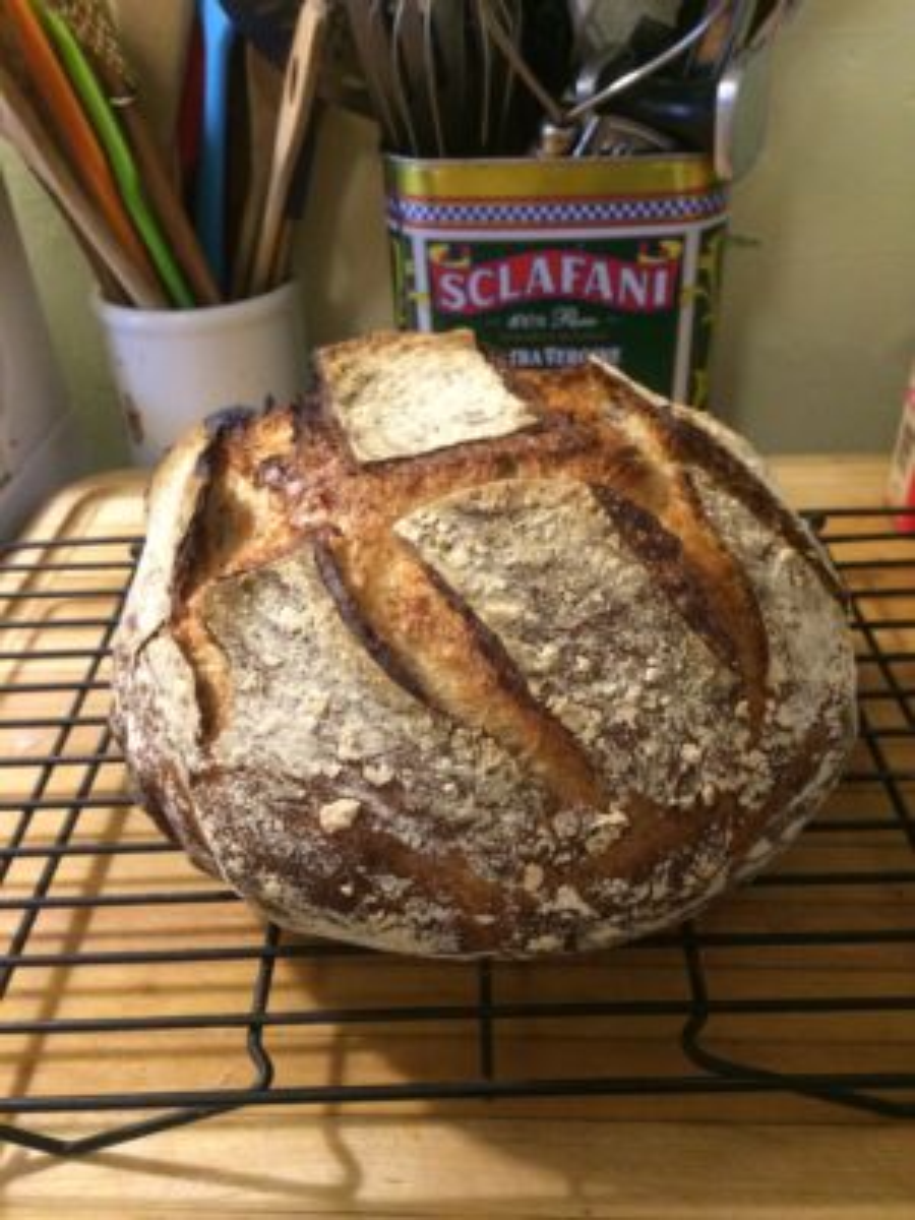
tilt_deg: -36.3
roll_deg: +3.7
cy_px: 610
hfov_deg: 48.2
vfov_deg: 61.7
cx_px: 458
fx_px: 1022
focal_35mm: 29
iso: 320
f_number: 2.2
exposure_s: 1/24
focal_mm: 4.15
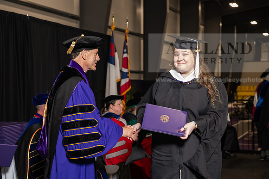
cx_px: 134
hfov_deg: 32.4
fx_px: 463
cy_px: 90
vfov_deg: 21.9
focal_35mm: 62
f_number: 5
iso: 2000
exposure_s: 1/125
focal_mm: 62
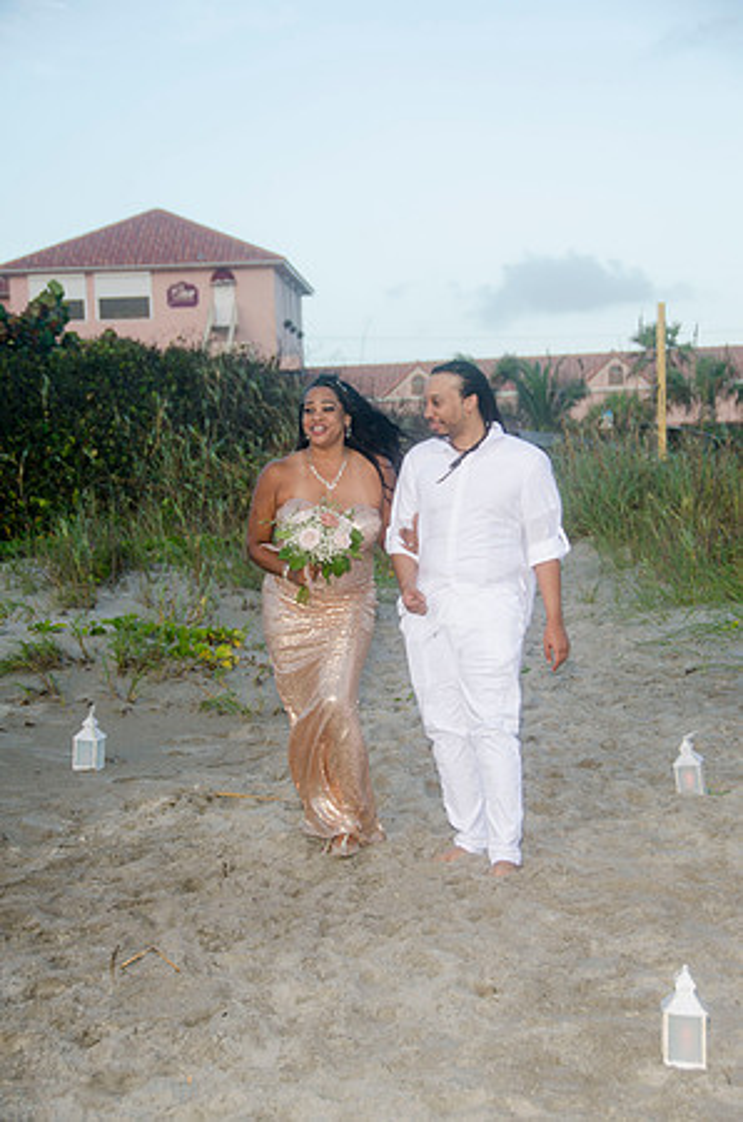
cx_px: 372
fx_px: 2426
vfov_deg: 26.0
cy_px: 561
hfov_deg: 17.4
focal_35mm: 78
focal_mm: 52
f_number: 5.6
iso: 200
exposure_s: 1/200
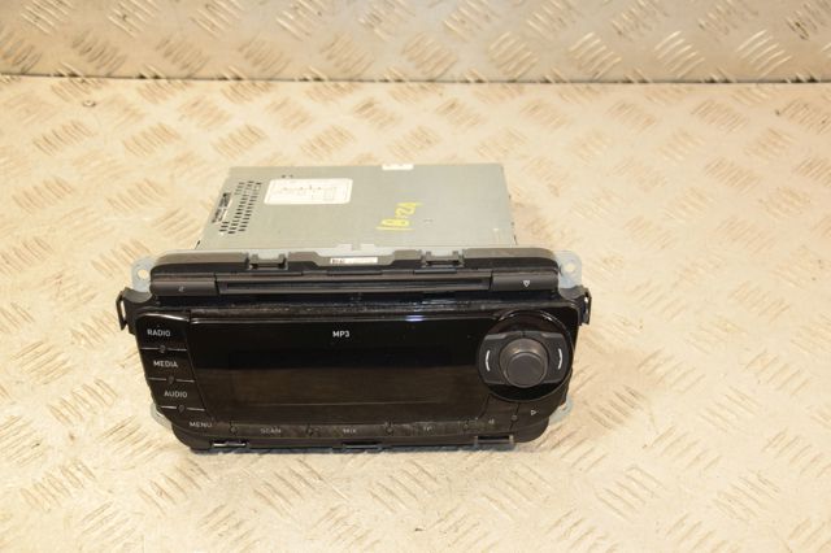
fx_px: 1315
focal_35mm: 57
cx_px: 416
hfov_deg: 35.1
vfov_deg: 23.8
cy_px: 276
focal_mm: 38
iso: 800
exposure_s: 1/160
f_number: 5
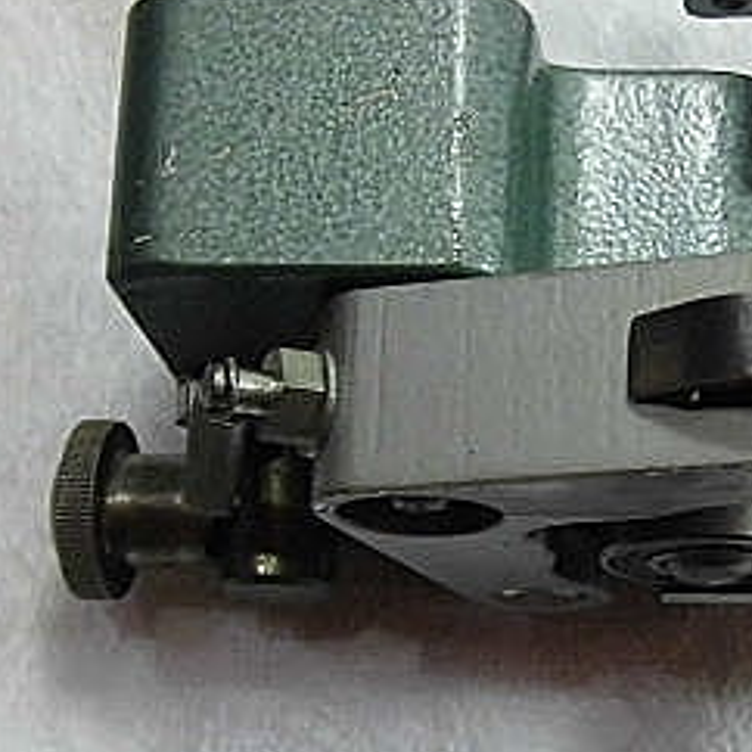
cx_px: 578
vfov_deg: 20.6
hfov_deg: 20.5
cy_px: 429
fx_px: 2065
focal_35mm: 84
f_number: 3.1
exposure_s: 1/60
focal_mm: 6.4
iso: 200
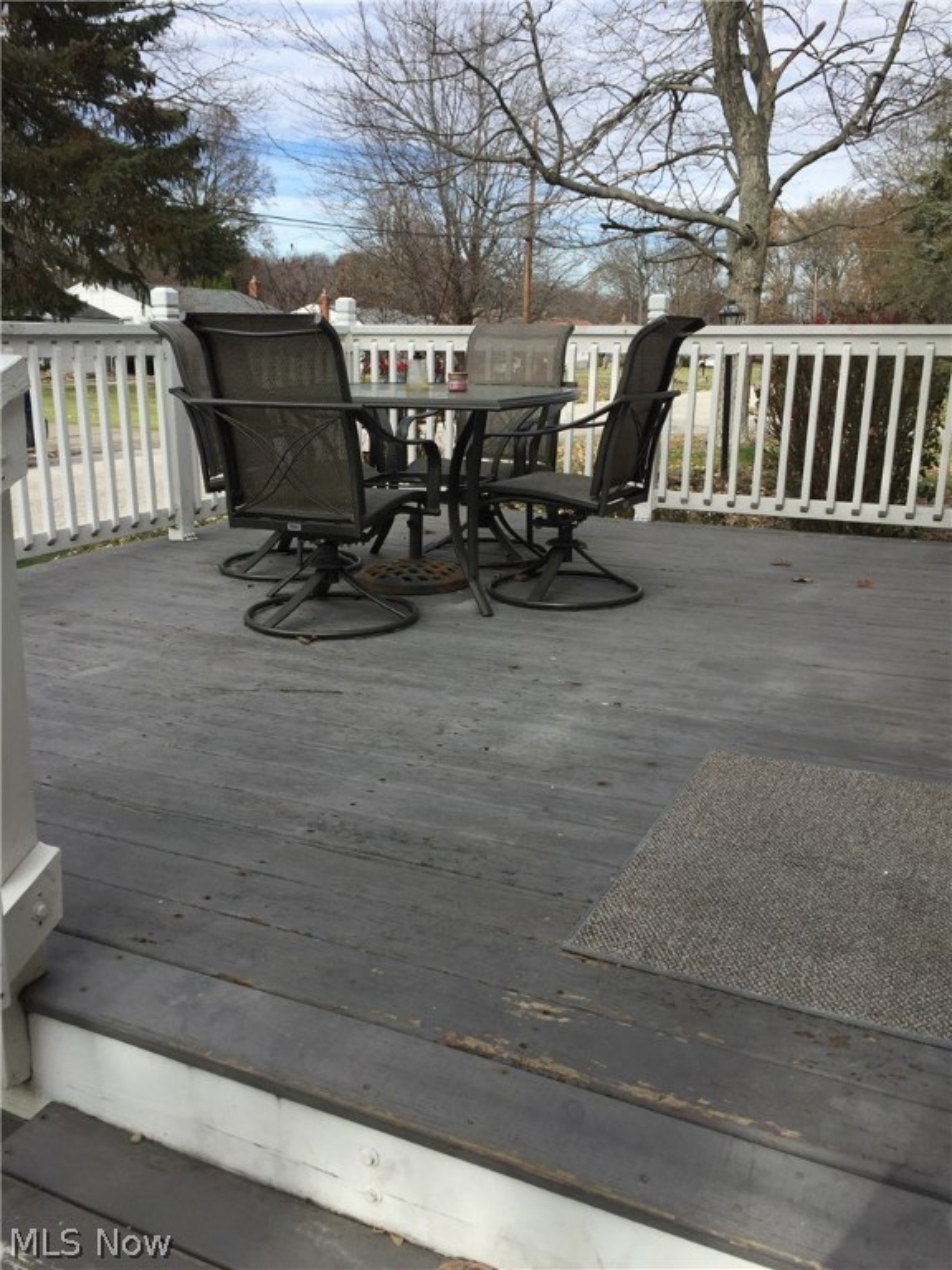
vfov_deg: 61.7
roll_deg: -1.9
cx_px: 476
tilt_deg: -14.6
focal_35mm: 29
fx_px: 1063
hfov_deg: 48.2
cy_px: 635
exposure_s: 1/1068
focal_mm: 4.15
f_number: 2.2
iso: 32
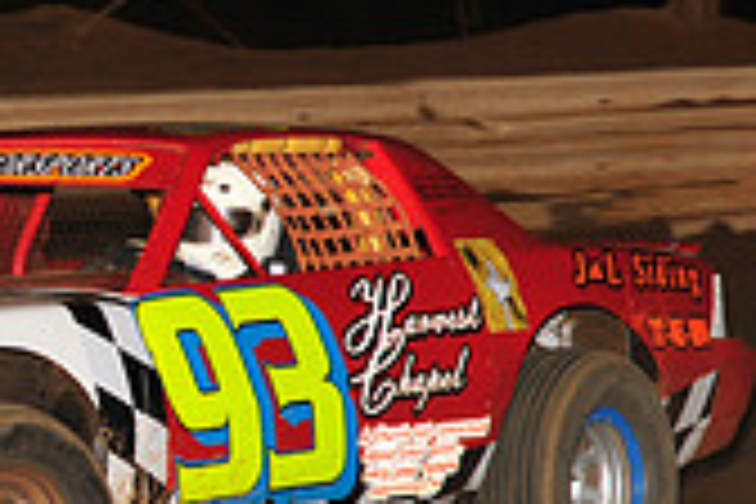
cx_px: -171
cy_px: 270
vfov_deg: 3.8
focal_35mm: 363
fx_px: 7622
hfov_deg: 5.6
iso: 800
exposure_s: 1/250
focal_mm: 105
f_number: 6.3
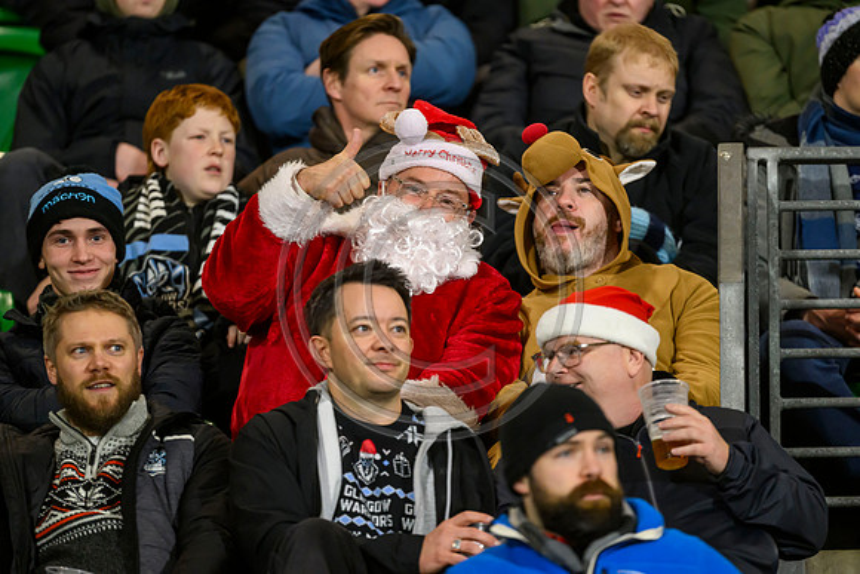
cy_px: 287
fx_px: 9557
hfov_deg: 5.2
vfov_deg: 3.4
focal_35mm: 400
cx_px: 430
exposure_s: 1/400
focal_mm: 400
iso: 5000
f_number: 3.2
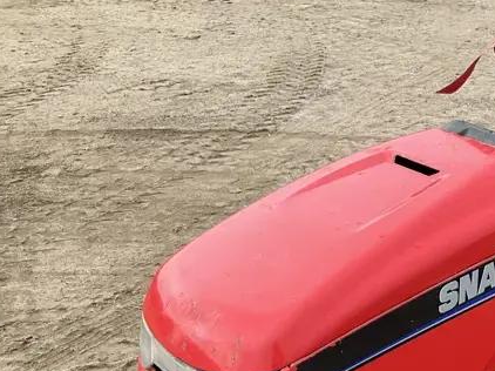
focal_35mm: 66
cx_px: 511
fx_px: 943
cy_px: 385
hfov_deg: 27.5
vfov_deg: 21.3
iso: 25
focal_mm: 3
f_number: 1.8
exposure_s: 1/534
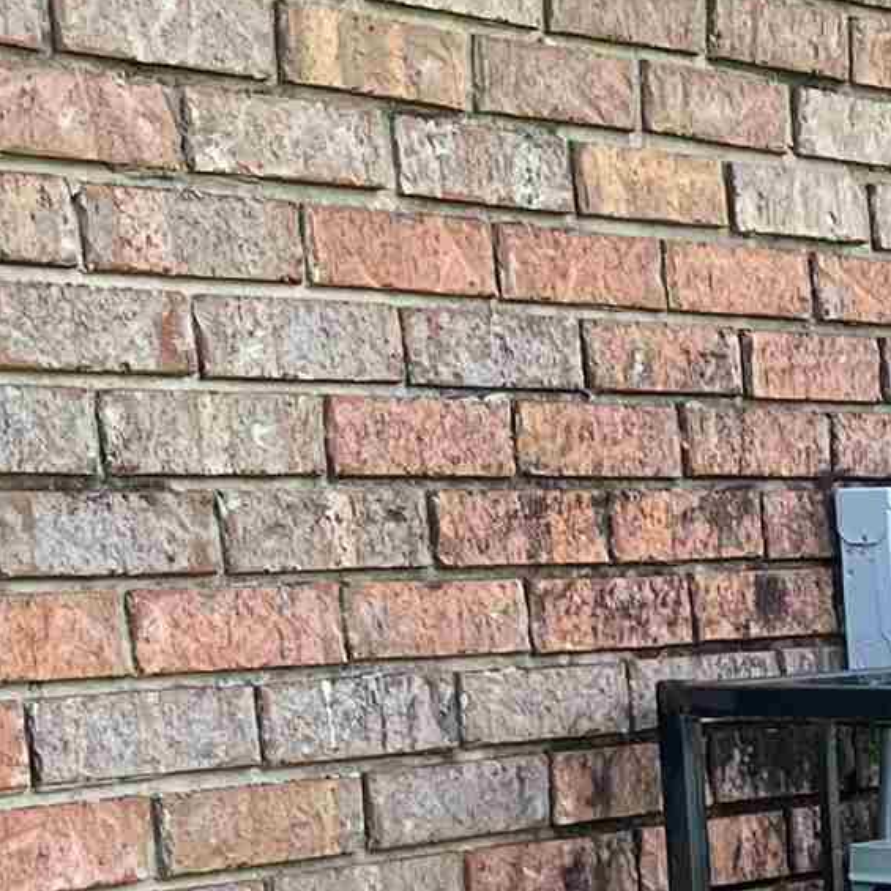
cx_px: 1474
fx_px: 3640
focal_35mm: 125
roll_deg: +0.0
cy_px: 1296
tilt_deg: -13.2
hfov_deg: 12.9
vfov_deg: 13.2
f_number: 1.5
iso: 50
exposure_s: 1/402
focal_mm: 5.7
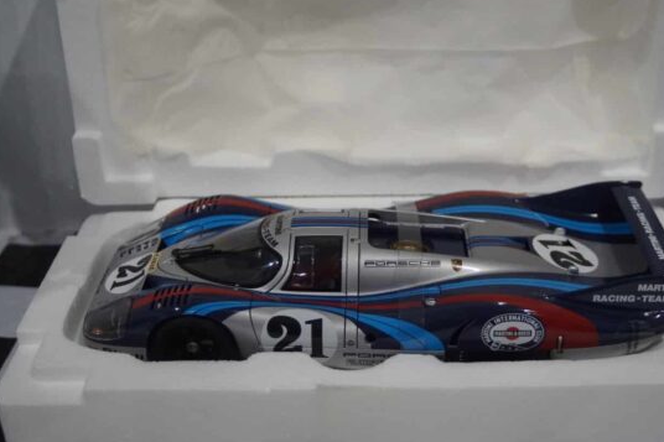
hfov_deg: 41.9
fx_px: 867
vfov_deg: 28.6
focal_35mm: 47
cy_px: 199
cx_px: 365
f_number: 4
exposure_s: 1/160
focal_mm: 28
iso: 1600
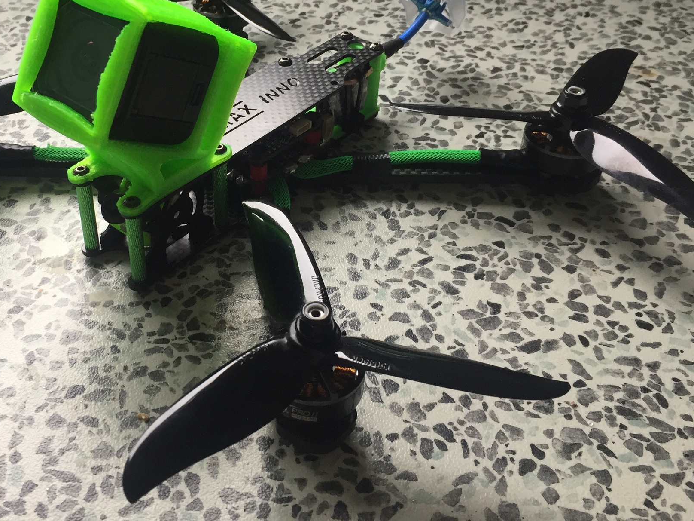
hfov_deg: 45.2
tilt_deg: -36.9
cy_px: 188
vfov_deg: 34.9
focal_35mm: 41
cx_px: 237
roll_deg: +2.3
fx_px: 822
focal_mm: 4.15
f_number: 2.2
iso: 32
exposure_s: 1/33
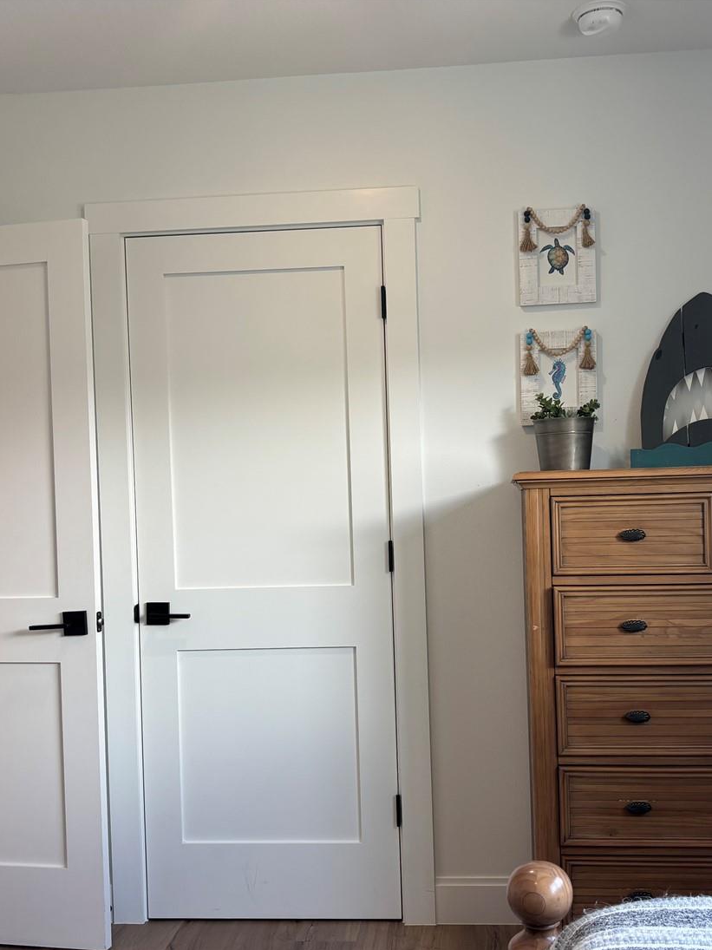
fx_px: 1042
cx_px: 374
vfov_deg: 48.9
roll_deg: +2.2
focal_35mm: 38
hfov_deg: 37.7
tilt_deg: -1.3
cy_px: 516
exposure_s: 1/120
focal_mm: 5.96
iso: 50
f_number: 1.6
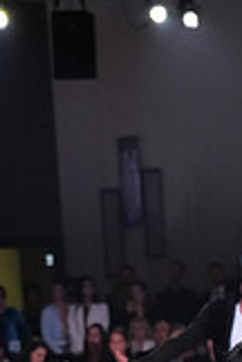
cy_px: 530
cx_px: 344
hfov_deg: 7.9
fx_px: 1734
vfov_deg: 11.5
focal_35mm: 172
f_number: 4
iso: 4000
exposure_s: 1/500
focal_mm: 48
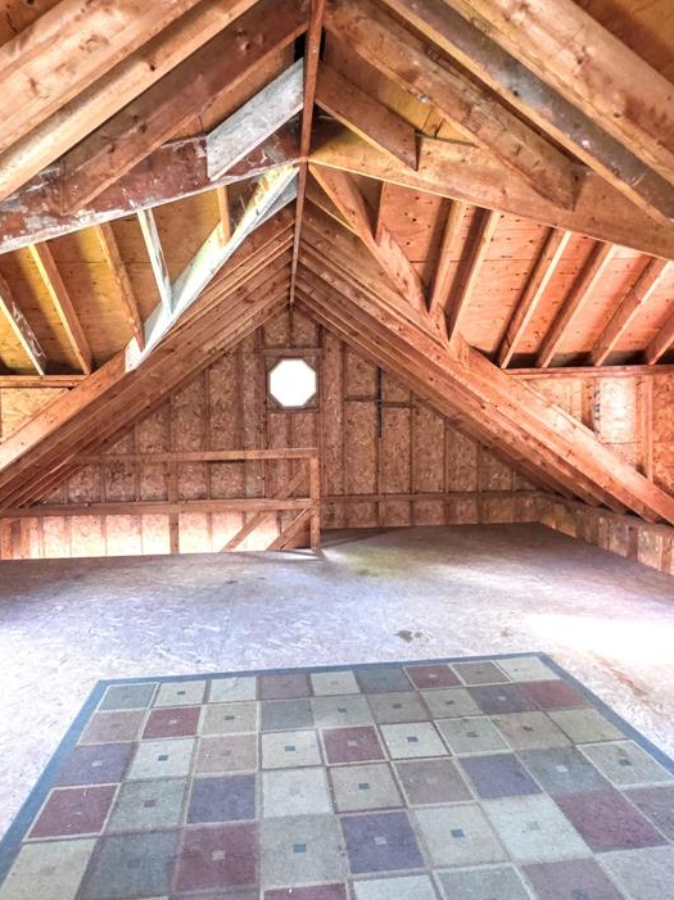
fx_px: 494
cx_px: 306
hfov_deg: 68.5
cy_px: 443
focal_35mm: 19
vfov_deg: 84.7
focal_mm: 2.2
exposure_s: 1/30
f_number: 1.9
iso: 320
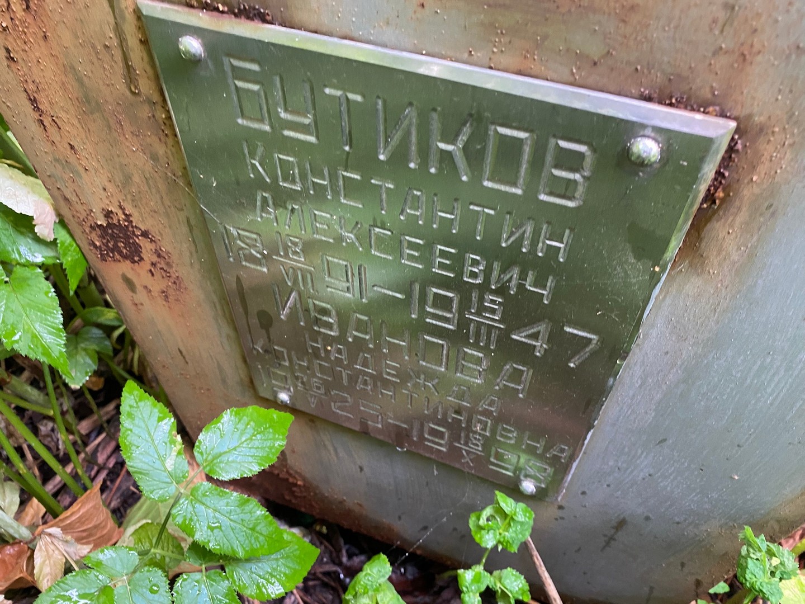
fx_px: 605
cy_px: 302
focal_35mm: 26
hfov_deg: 67.3
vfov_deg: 53.1
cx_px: 402
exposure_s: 1/60
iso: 320
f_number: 1.8
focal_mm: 4.25
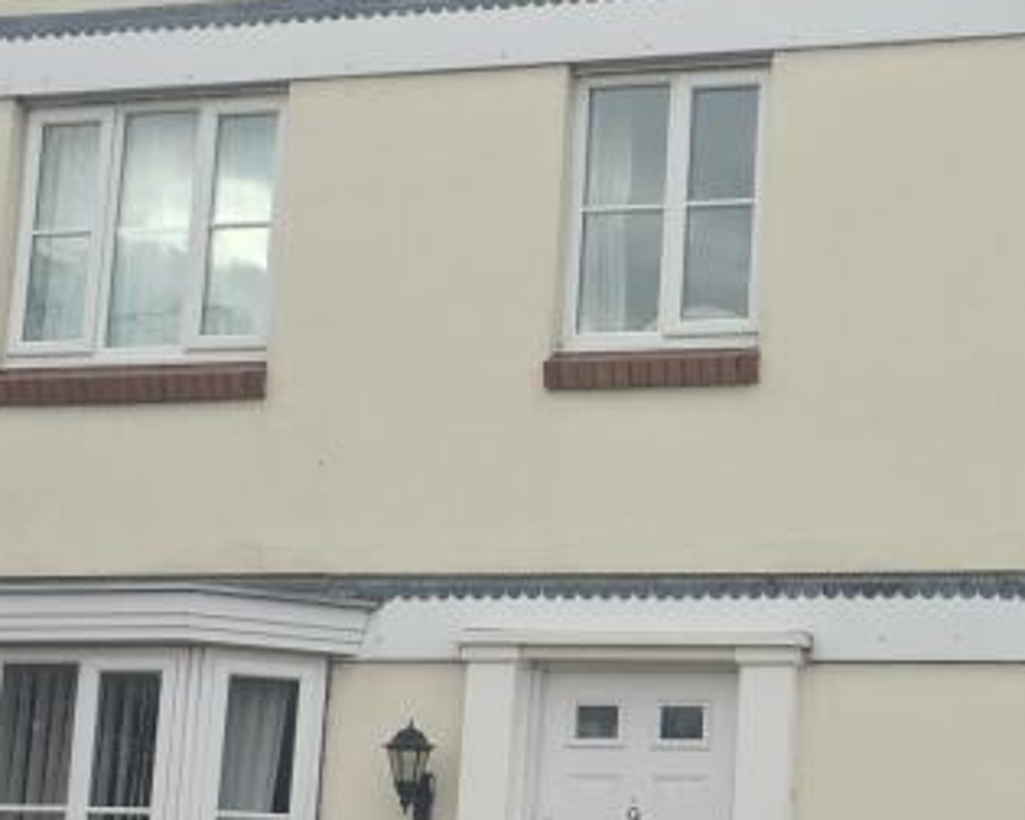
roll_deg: -1.8
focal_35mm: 92
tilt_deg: +10.1
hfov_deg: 20.3
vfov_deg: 16.7
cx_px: 970
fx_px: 2791
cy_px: 387
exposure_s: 1/225
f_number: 2.2
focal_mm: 4.15
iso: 25
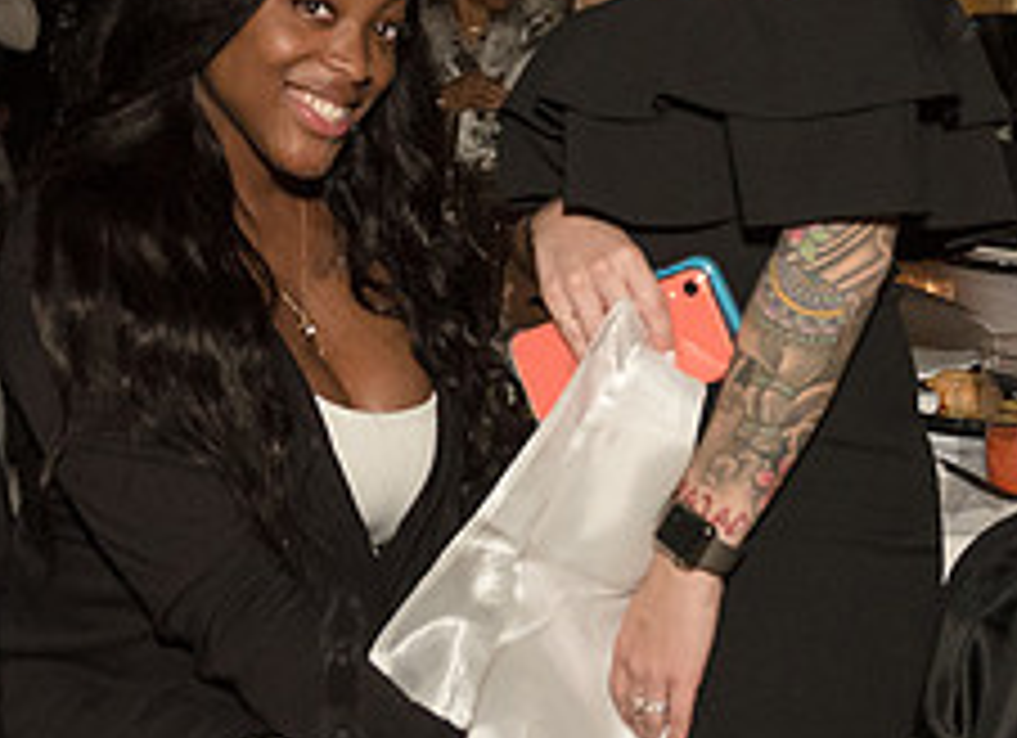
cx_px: 307
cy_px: 118
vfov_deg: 18.1
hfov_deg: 24.8
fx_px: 2294
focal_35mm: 79
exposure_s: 1/400
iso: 2000
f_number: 3.5
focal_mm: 27
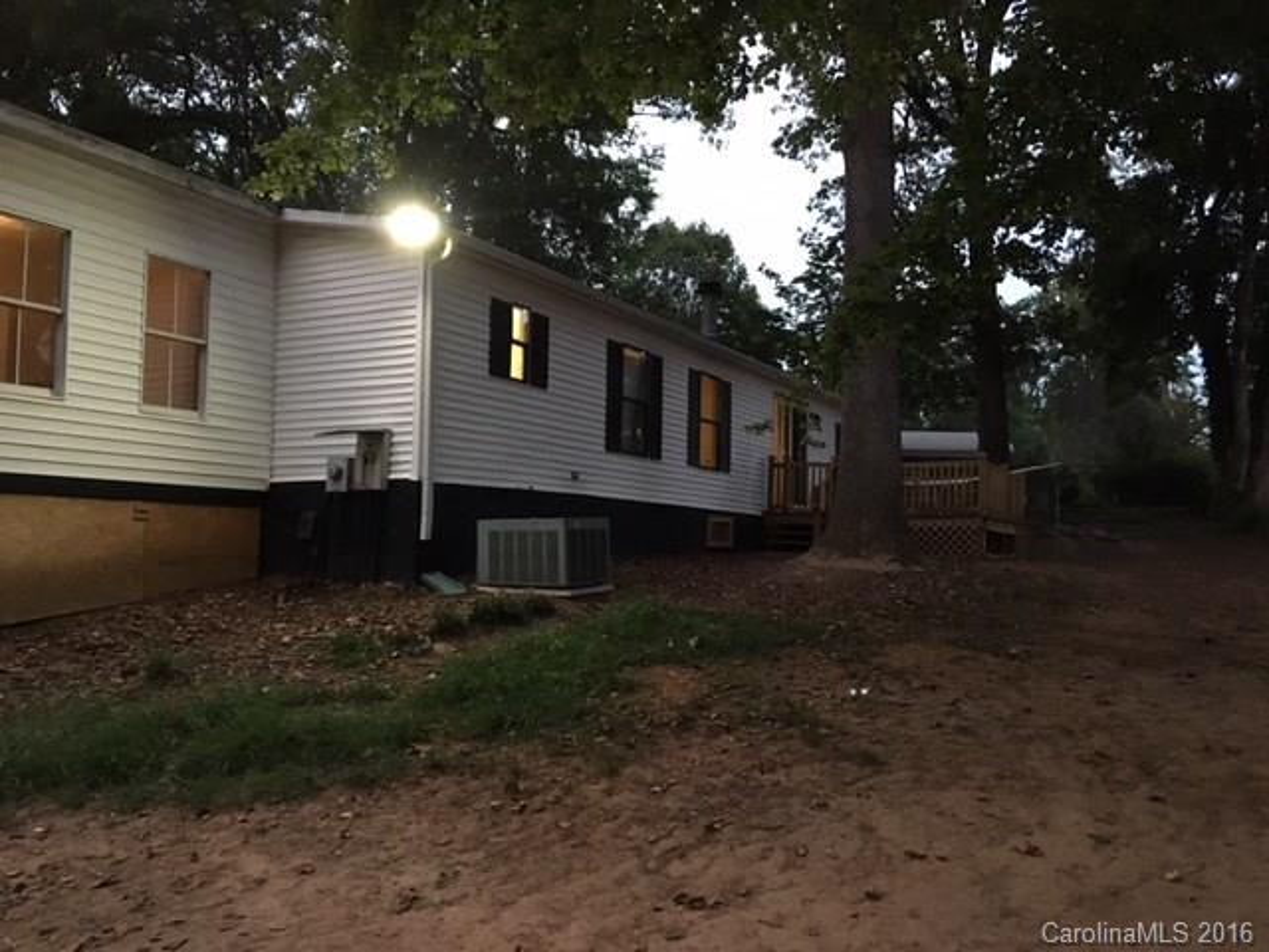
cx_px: 634
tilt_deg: +2.7
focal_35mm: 29
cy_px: 476
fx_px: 1063
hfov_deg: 61.7
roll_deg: -0.6
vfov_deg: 48.2
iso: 320
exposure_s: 1/15
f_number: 2.2
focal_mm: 4.15
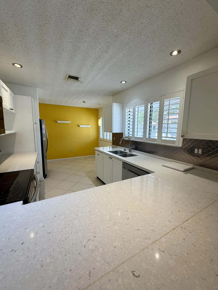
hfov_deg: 85.7
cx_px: 109
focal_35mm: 14
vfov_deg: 102.1
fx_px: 118
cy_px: 145
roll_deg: -0.7
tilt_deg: -5.7
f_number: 2.2
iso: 125
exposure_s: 1/120
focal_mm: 2.22
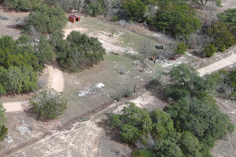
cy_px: 42
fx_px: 419
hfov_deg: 29.4
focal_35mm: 64
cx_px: 2
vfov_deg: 21.1
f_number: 2.8
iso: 100
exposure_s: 1/814
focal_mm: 10.57
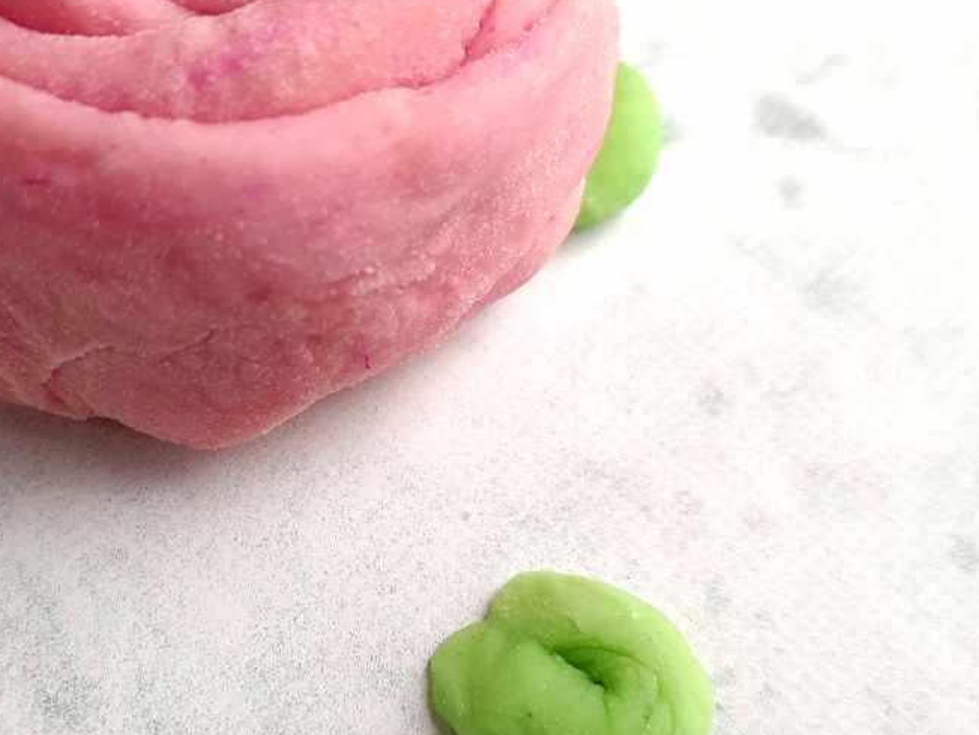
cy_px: 201
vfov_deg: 31.1
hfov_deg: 39.2
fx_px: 1301
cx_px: 159
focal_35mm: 46
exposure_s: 1/100
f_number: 1.9
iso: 86
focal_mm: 5.4
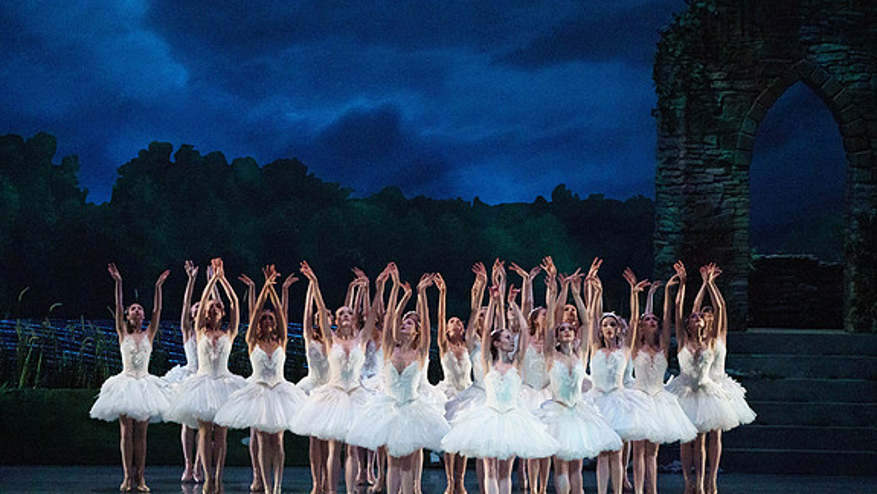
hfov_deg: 10.6
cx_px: 411
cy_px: 287
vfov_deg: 6.0
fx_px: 4723
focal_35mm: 203
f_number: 5.6
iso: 8000
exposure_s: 1/250
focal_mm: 179
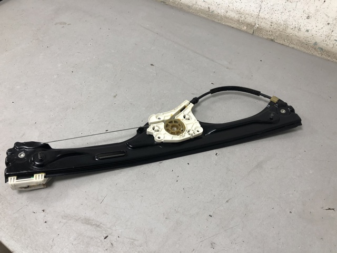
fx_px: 273
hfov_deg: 63.4
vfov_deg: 49.7
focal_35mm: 28
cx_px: 168
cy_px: 126
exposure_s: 1/33
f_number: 1.8
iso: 32
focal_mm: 4
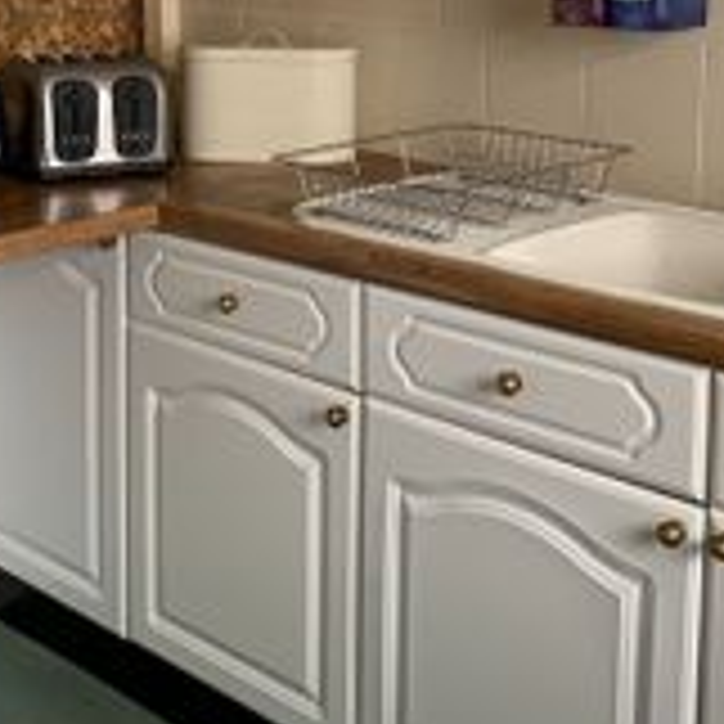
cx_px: 256
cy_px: 90
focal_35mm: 57
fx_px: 1349
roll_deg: +0.0
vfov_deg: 29.0
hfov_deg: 29.9
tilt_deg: -8.4
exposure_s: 1/50
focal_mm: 4.25
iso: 64
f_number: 1.8
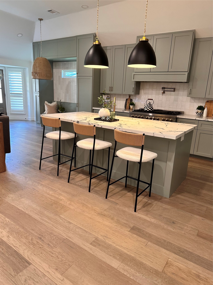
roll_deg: -3.8
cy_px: 142
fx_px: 197
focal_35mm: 24
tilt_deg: -13.2
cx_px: 106
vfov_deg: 71.6
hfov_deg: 56.8
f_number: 1.78
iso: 250
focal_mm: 6.86
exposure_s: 1/60
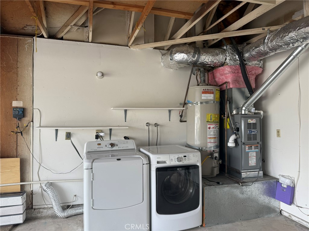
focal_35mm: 24
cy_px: 116
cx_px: 154
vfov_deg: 56.8
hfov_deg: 71.6
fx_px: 214
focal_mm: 6.76
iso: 50
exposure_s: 1/139
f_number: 1.78
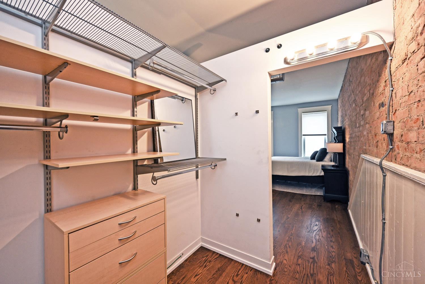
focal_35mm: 14
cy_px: 142
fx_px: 165
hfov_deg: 104.3
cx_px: 212
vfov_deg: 81.2
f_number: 4
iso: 450
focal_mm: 14
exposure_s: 1/60
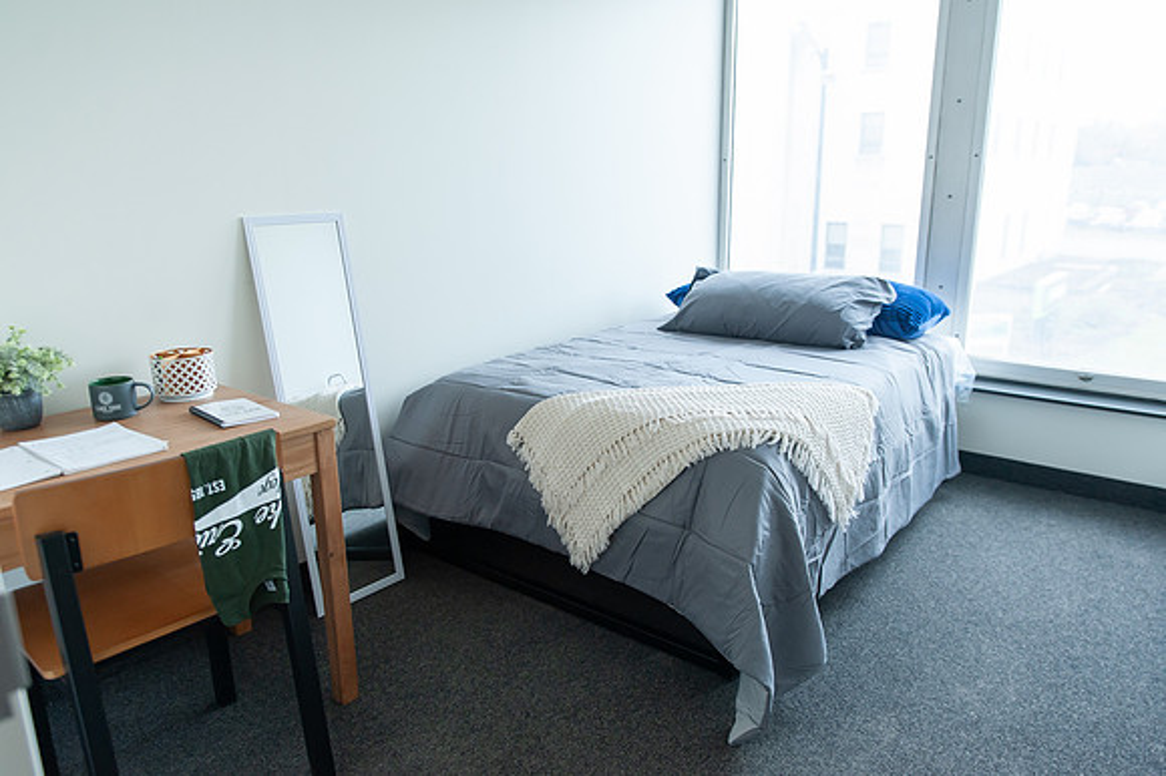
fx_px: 829
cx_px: 582
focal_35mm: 26
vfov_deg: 50.2
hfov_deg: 70.3
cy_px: 388
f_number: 3.2
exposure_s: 1/160
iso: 640
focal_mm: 24
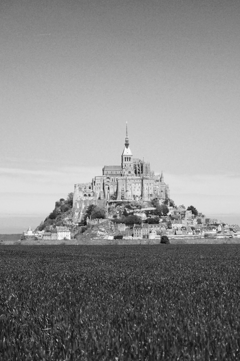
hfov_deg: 6.7
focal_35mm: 205
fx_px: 2050
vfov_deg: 10.0
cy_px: 181
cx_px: 131
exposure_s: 1/640
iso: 64
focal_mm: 31.6
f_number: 3.6
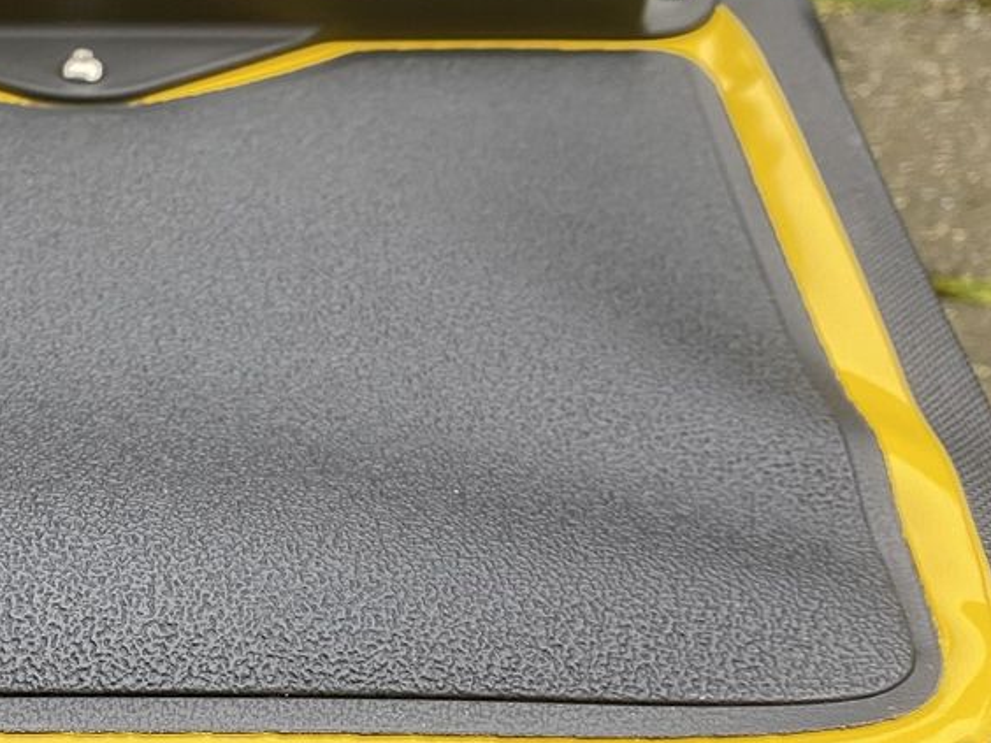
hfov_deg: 31.4
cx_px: 123
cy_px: 564
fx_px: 1689
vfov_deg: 24.5
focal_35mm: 59
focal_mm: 4.25
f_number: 1.8
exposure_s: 1/90
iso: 125
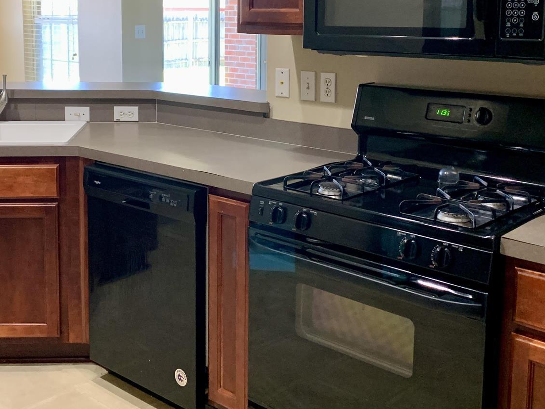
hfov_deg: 40.4
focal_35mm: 47
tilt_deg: -8.7
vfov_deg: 30.5
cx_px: 239
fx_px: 740
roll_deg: -0.3
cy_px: 119
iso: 200
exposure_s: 1/60
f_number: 1.8
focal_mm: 4.25
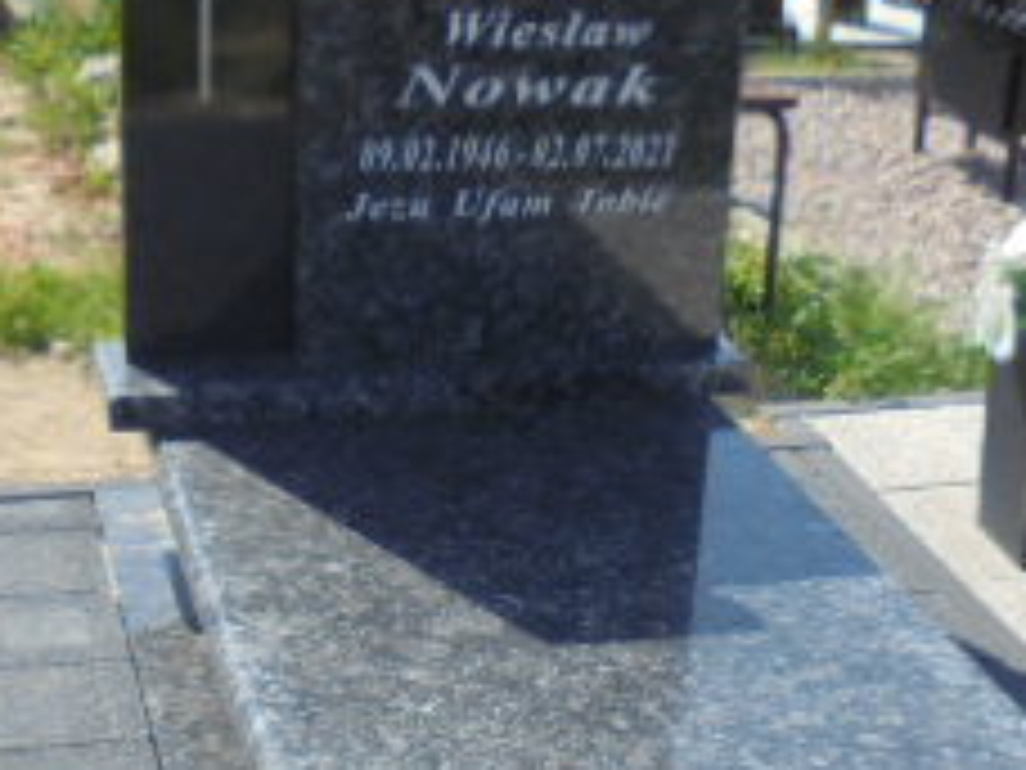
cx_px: 482
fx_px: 2164
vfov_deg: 20.0
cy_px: 581
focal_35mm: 73
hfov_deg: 26.7
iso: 100
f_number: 3.5
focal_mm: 4.6
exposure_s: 1/800
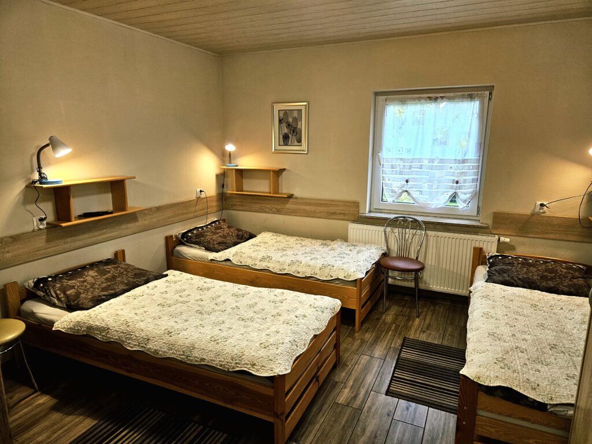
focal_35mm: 23
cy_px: 222
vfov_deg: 58.9
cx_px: 296
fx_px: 393
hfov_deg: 73.9
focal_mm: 5.4
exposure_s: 1/101
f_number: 1.8
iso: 250
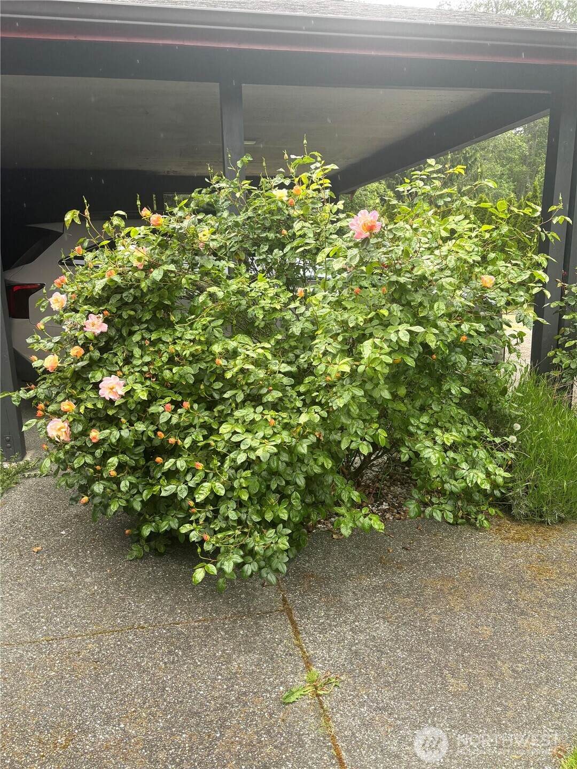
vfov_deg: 67.3
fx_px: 578
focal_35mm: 26
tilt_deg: -13.3
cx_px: 288
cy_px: 384
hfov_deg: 53.1
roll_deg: +0.7
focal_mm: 5.96
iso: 50
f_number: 1.6
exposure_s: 1/550
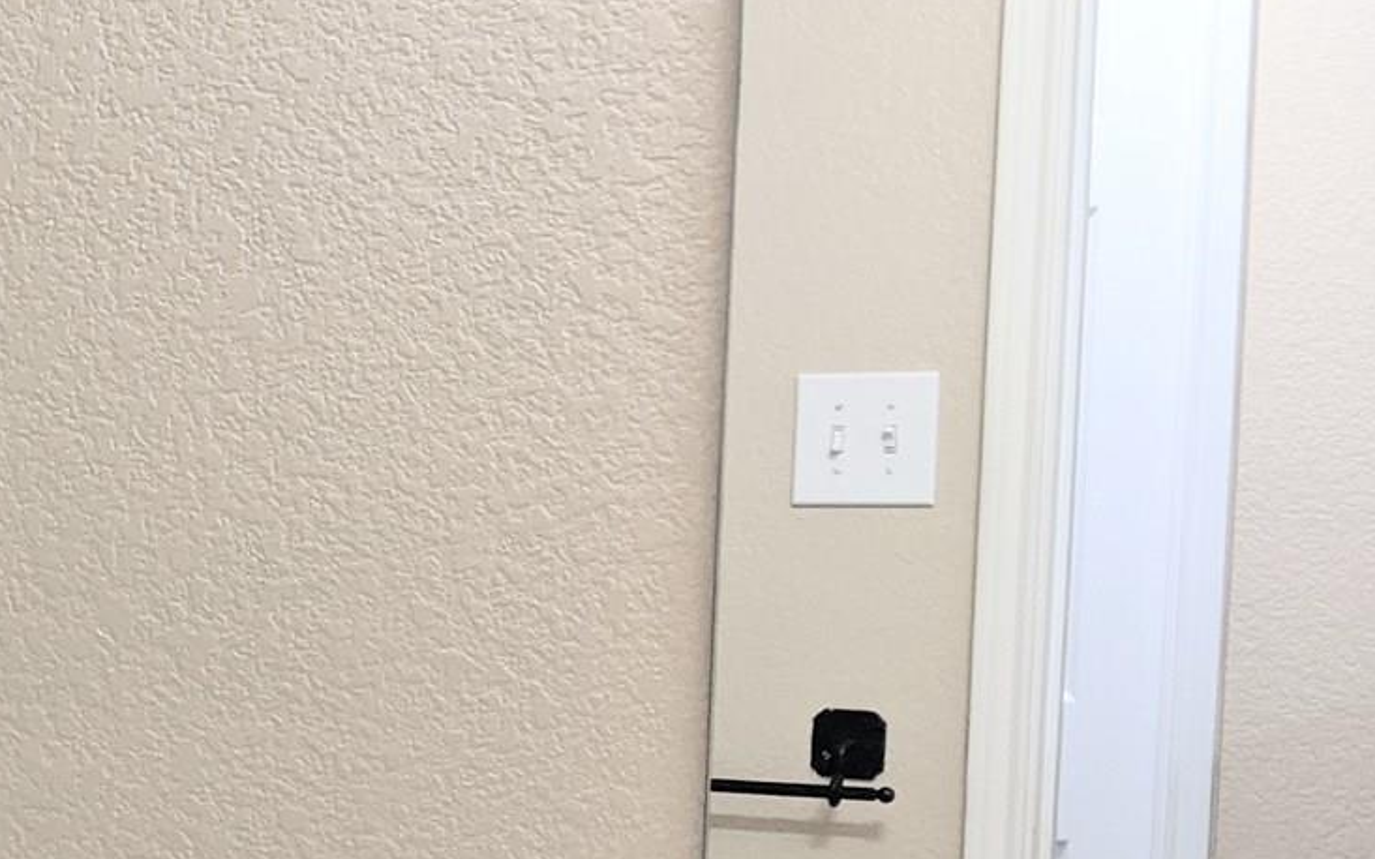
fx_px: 2998
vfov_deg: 16.1
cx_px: -441
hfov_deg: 22.8
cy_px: 790
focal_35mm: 80
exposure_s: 1/120
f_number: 1.8
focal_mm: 4.44
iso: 247
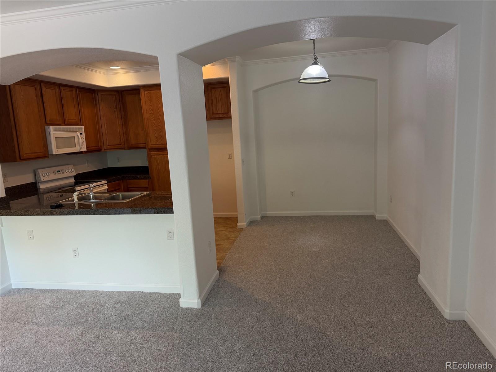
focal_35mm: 24
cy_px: 186
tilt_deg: -9.4
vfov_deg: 56.8
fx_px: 344
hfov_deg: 71.6
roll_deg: +3.7
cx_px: 248
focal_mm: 6.76
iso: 200
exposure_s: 1/120
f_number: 1.78
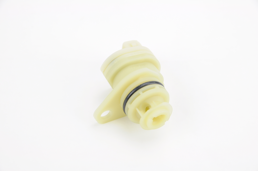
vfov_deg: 18.1
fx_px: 537
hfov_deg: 27.0
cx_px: 129
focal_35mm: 75
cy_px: 86
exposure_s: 1/80
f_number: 6.3
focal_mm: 50
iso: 400
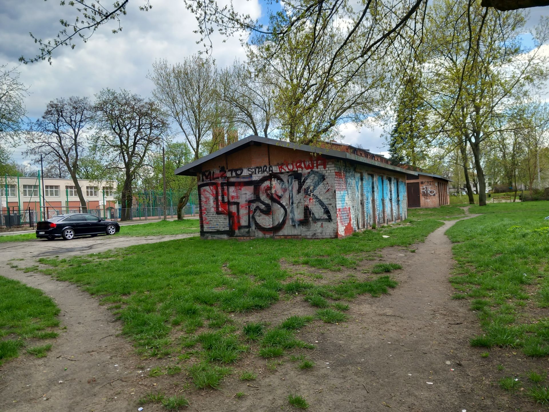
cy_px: 206
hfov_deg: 65.3
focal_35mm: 27
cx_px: 274
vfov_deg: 51.4
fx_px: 428
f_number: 1.8
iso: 20
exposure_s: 1/149
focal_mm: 4
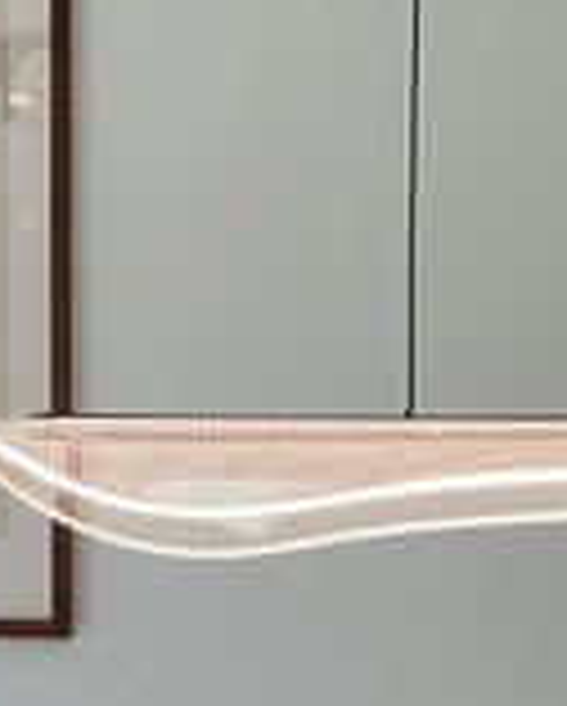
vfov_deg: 6.2
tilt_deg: -1.8
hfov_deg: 5.0
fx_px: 6406
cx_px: 729
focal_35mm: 306
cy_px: 1237
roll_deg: -1.7
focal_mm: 9
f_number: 2.8
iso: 40
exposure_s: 1/100
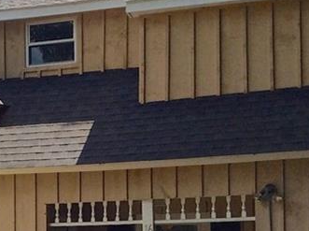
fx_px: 882
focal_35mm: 99
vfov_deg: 14.8
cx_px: -89
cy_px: 203
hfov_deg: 18.5
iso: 32
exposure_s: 1/841
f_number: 2.4
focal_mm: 3.3
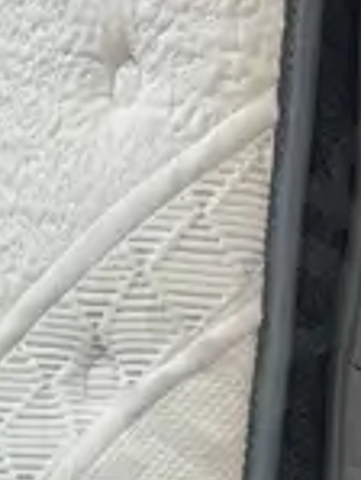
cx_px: -129
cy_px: 860
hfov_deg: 8.8
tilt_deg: -12.2
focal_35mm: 165
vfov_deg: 11.2
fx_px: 2291
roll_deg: -0.3
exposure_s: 1/100
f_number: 1.78
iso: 80
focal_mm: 6.86
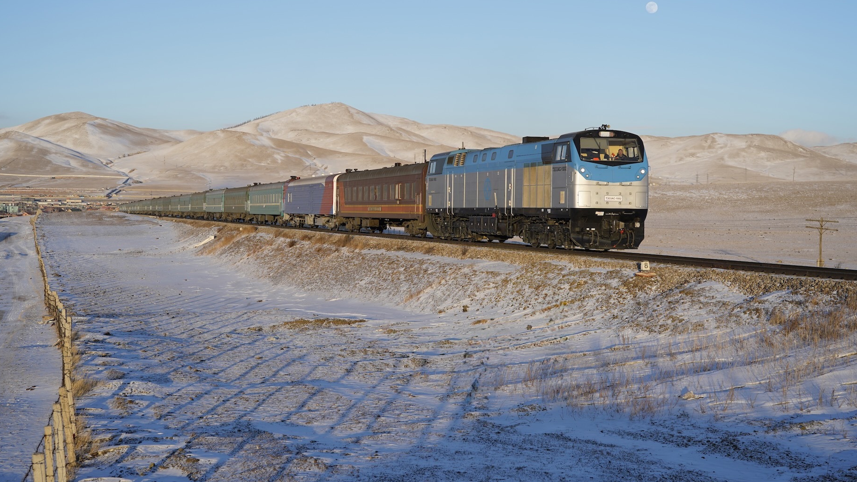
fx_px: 1250
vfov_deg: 21.8
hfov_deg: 37.8
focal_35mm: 55
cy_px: 220
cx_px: 415
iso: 200
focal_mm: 50
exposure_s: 1/1000
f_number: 4
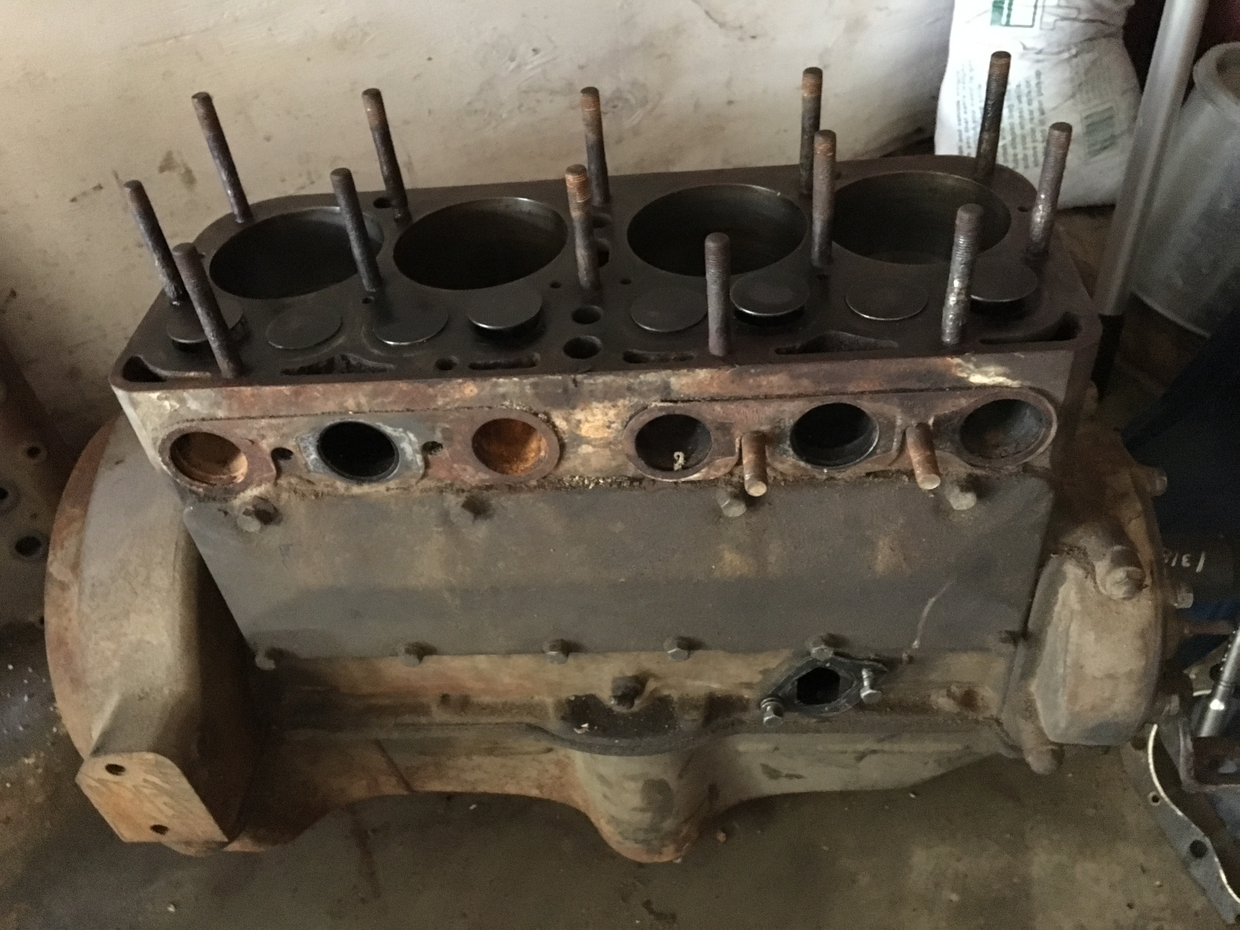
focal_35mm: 29
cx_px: 620
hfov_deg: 61.7
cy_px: 465
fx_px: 1039
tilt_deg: -51.9
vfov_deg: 48.2
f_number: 2.2
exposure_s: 1/15
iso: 1000
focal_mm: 4.15
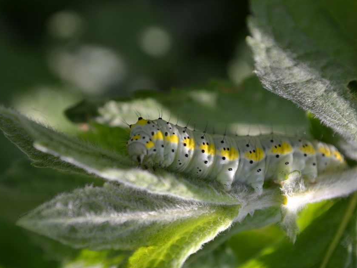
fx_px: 815
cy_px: 134
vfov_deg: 18.7
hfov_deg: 24.7
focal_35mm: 79
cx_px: 157
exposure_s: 1/125
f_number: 5.6
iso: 100
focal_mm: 48
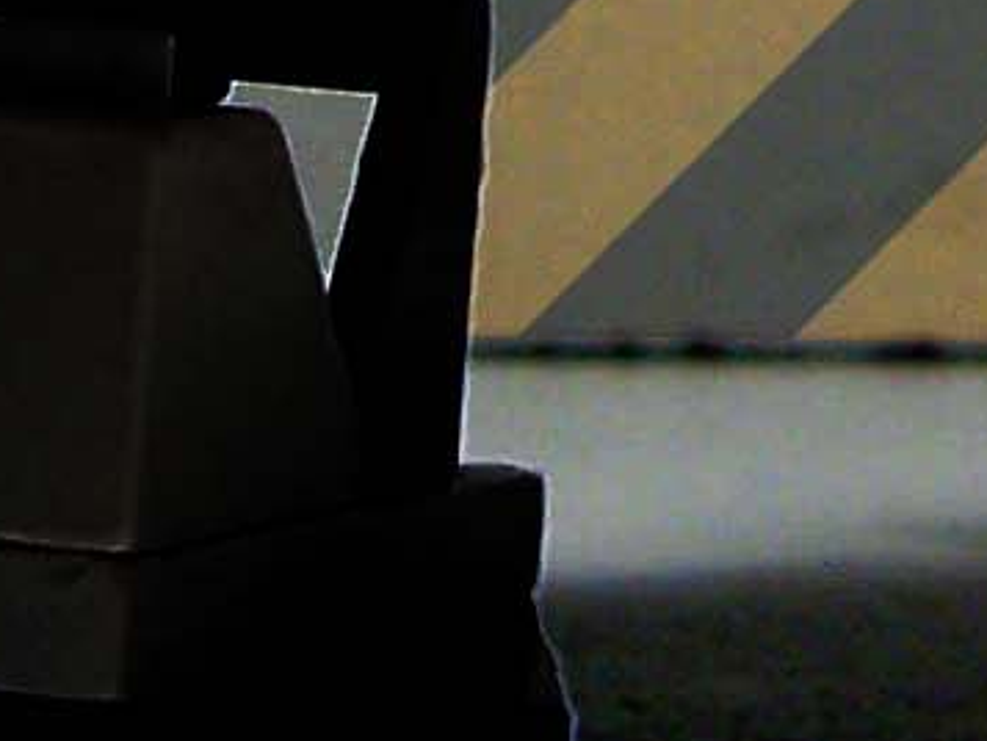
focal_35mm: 258
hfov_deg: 7.6
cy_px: -1297
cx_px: 1156
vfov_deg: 5.5
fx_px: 7359
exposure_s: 1/90
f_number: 3
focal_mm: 6
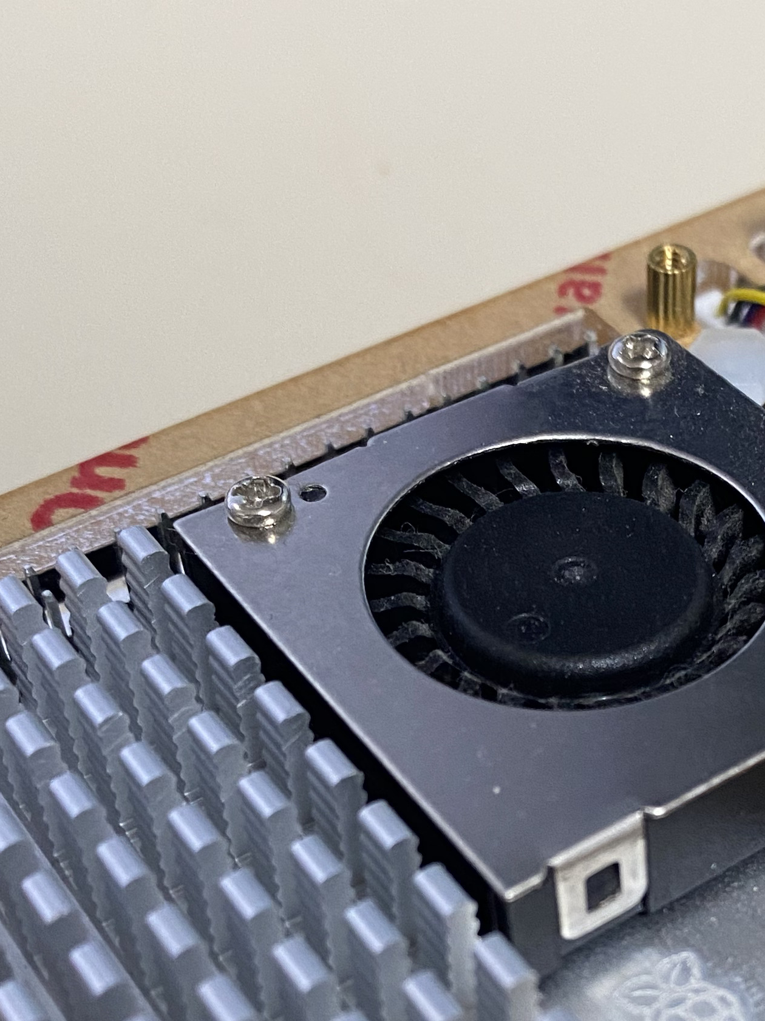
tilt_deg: -51.6
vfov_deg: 30.8
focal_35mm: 60
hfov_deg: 24.1
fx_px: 1768
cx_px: 597
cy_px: 904
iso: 125
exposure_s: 1/50
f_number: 1.8
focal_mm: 4.25
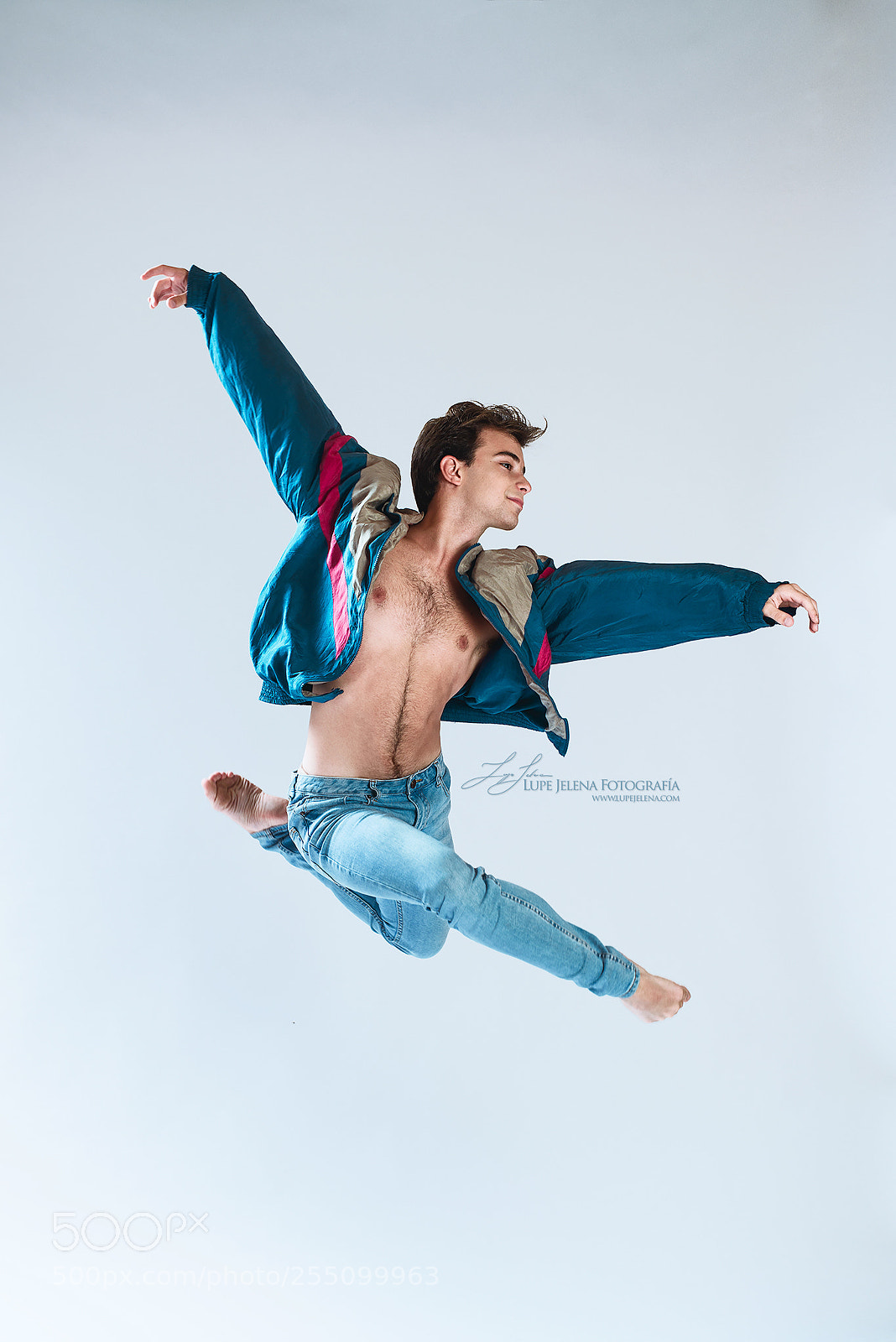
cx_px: 448
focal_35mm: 50
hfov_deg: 27.0
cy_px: 671
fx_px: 1865
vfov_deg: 39.6
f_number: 7.1
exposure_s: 1/200
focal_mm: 50
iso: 100
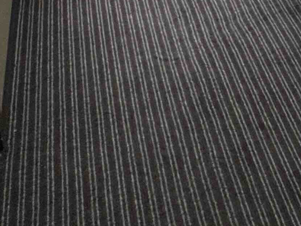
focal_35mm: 68
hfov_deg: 24.5
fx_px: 591
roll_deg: +0.5
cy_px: -204
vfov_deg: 17.0
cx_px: 403
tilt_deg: -15.5
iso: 200
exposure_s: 1/99
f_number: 2.2
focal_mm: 2.22
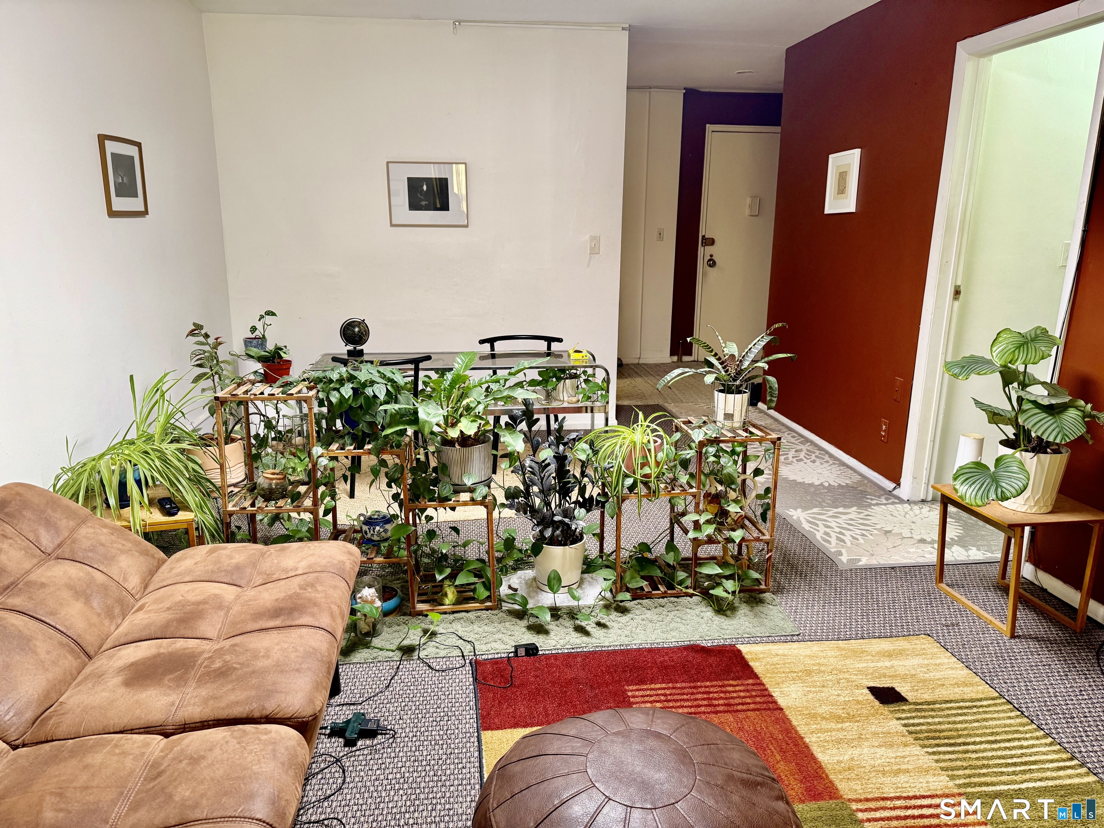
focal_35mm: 24
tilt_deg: -13.5
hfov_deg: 71.6
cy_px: 414
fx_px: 765
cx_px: 552
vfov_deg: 56.8
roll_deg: -0.6
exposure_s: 1/60
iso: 200
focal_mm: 6.76
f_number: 1.78
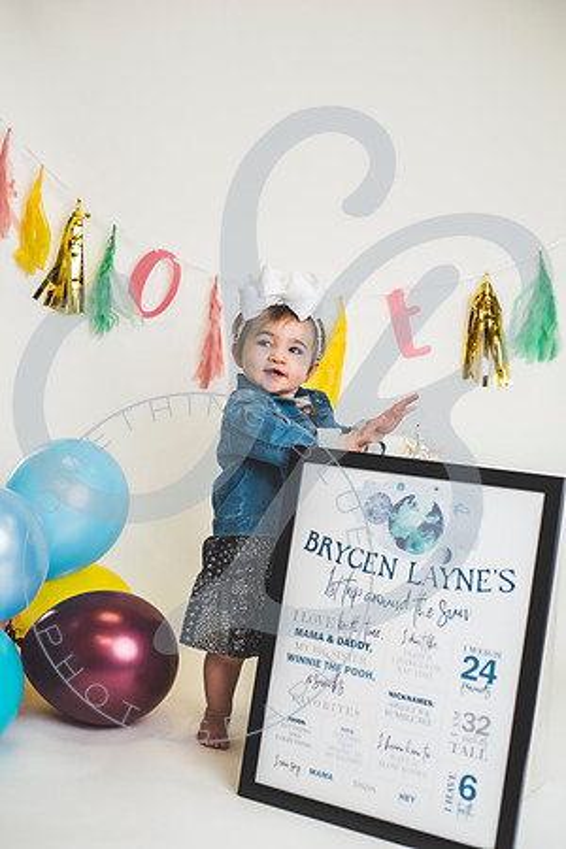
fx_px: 1179
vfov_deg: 39.6
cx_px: 283
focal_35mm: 50
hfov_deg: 27.0
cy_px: 424
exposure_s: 1/160
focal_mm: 50
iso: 200
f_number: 2.8
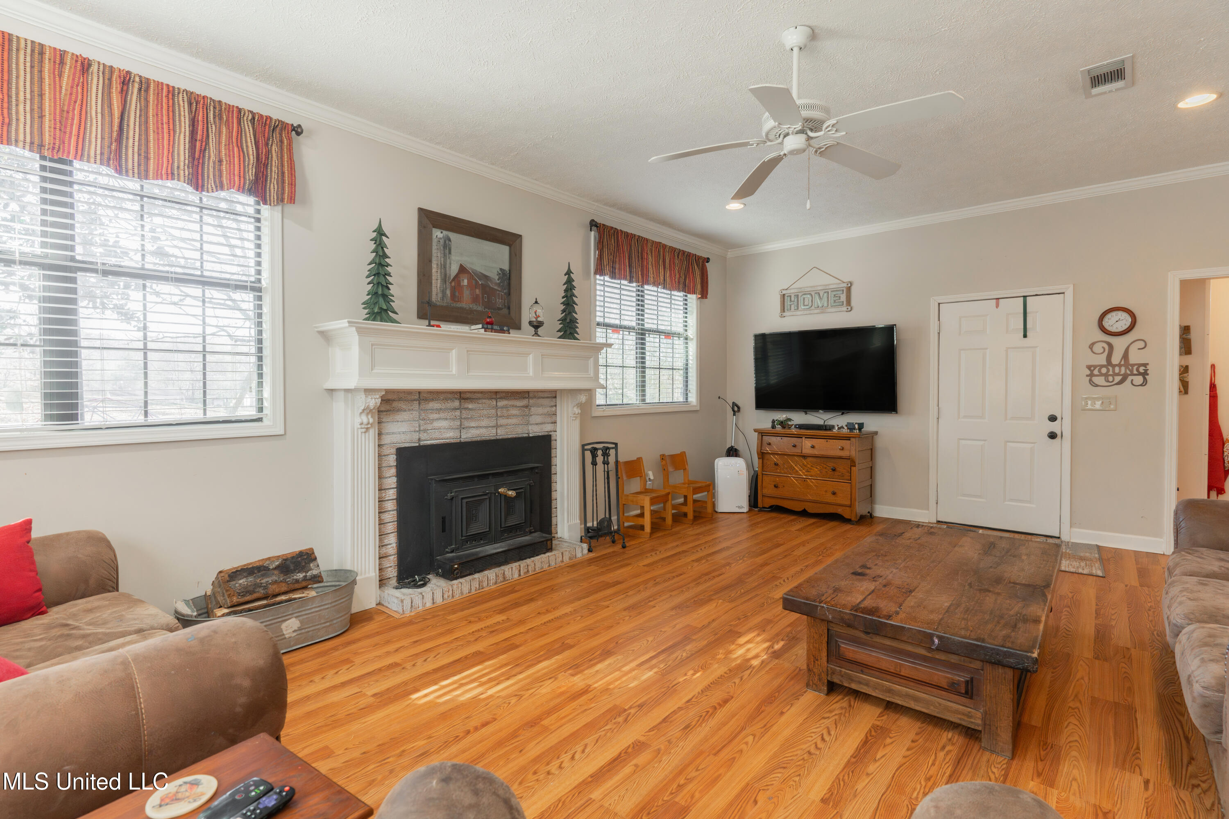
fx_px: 580
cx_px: 614
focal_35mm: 17
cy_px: 410
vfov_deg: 70.4
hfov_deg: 93.3
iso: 800
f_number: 5.6
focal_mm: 17
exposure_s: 1/40
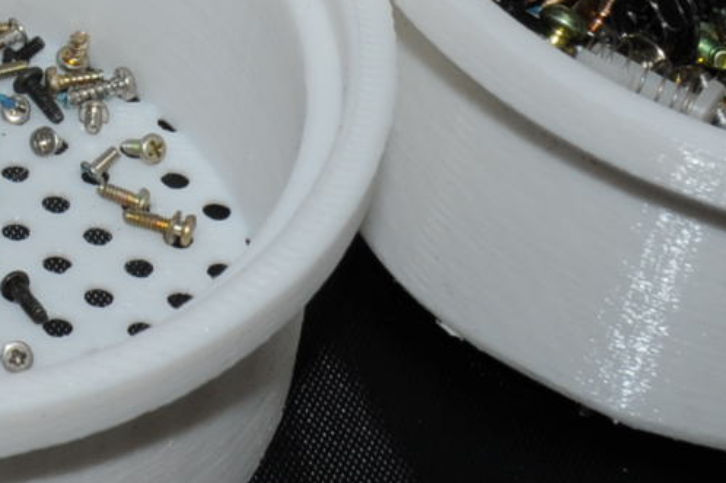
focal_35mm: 142
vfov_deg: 9.4
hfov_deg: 13.9
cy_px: -213
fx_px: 2861
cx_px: -200
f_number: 18
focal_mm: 22
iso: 200
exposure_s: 1/250
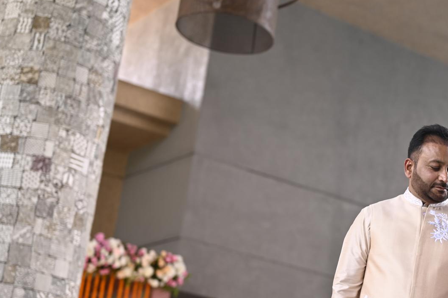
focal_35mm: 85
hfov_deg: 23.6
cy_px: 188
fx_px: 1057
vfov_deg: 16.0
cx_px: 351
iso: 400
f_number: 2.2
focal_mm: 50
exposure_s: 1/320
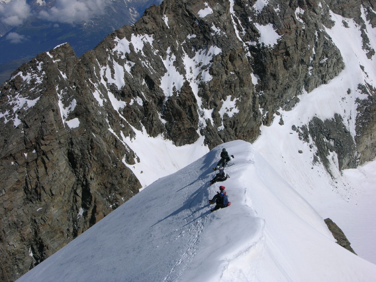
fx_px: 760
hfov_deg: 27.8
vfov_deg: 21.0
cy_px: 141
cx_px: 188
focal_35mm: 70
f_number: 7.4
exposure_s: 1/432
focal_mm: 17.8
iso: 50
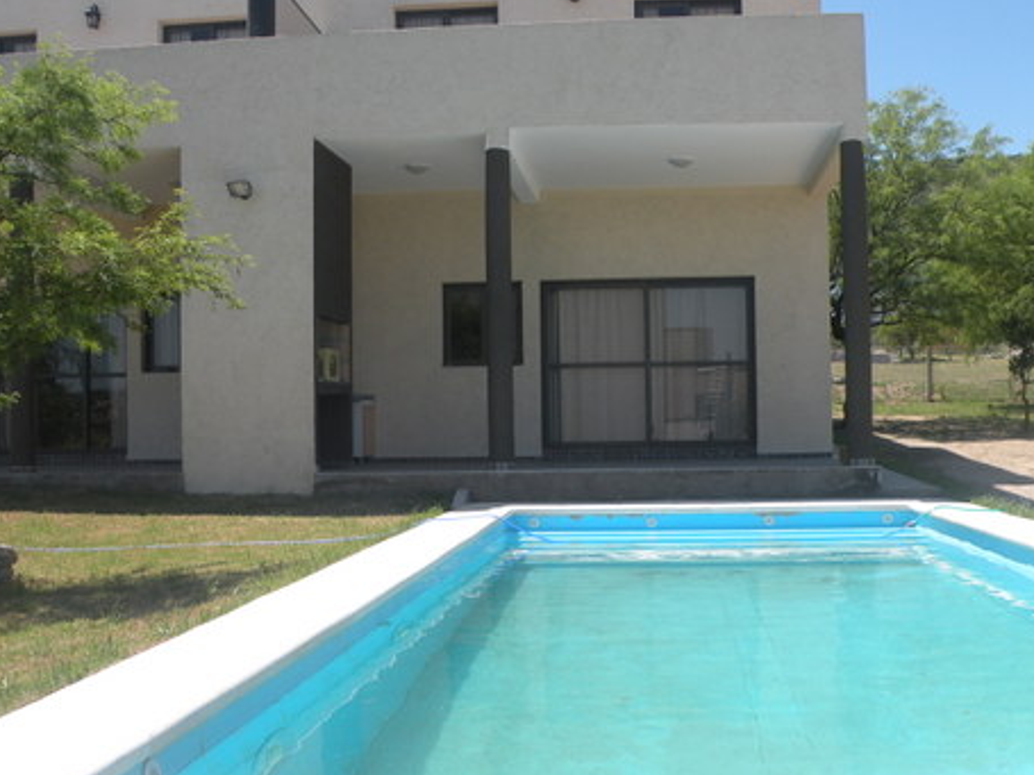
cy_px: 418
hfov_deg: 48.9
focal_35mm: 38
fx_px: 1135
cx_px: 570
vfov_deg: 37.7
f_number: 2.8
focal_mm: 4.7
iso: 64
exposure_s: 1/1000
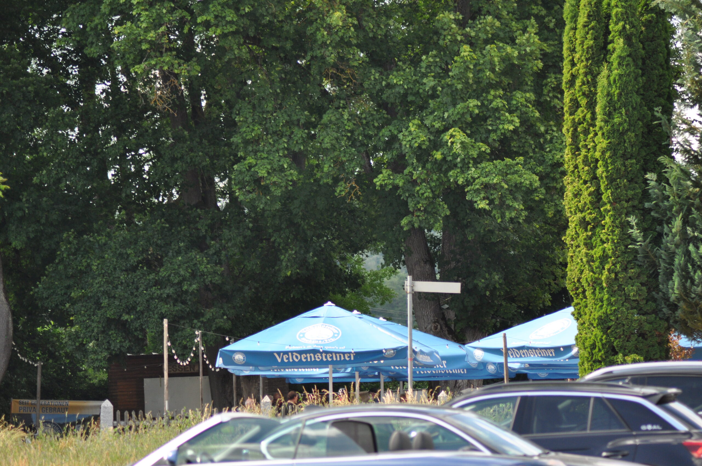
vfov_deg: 5.4
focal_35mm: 255
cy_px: 233
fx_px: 4966
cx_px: 351
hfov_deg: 8.1
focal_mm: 170
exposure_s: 1/800
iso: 500
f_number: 4.5
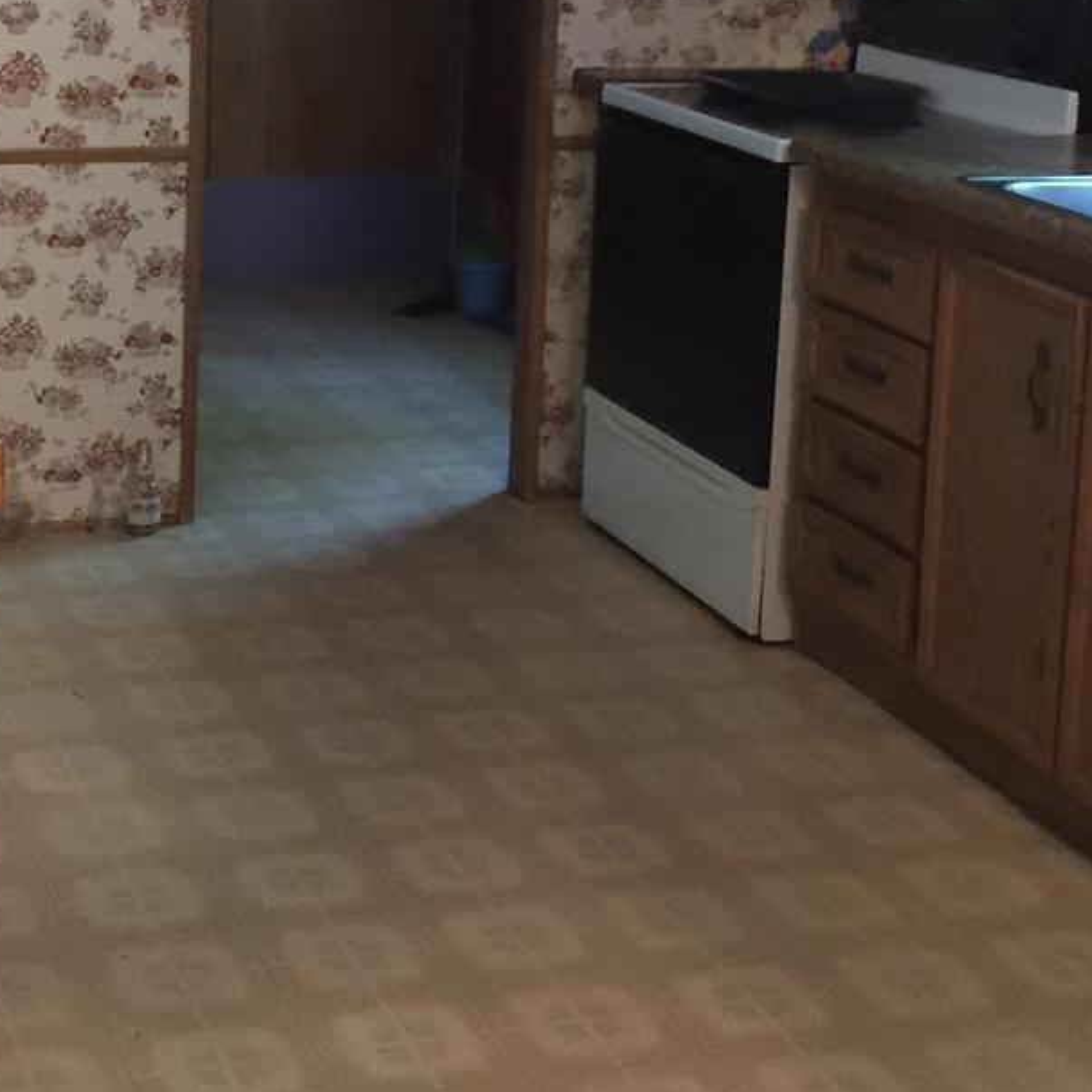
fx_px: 2463
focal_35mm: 69
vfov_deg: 24.6
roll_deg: -1.5
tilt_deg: -10.9
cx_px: 319
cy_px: 213
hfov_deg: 24.8
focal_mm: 4.15
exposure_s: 1/4
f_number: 2.2
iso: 80
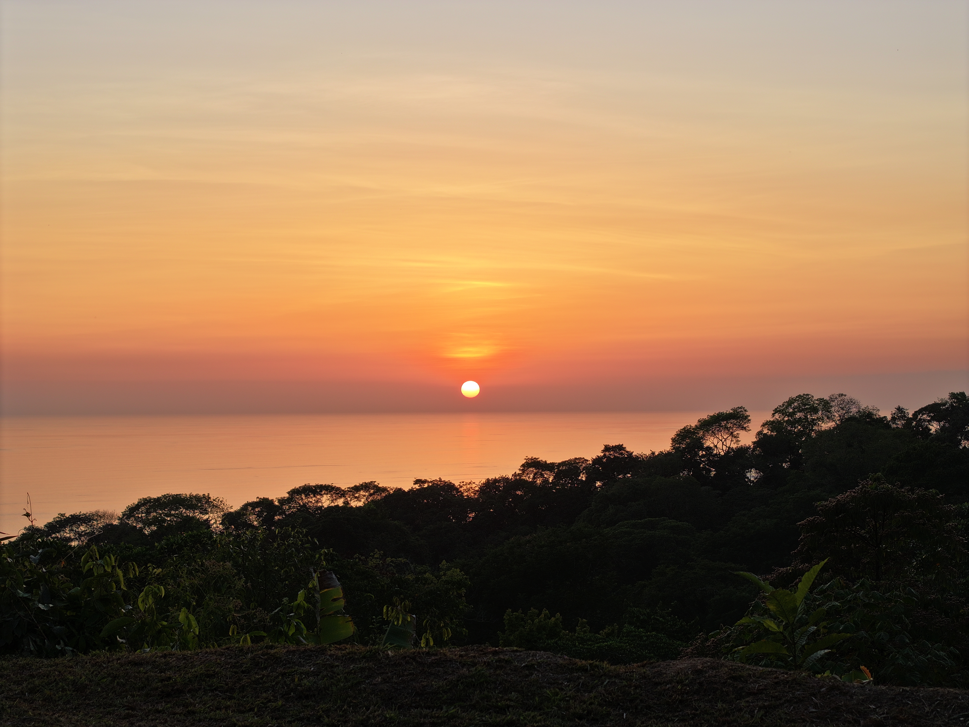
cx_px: 484
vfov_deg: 21.0
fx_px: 1959
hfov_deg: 27.8
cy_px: 364
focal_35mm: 70
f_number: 2.8
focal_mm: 19.35
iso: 180
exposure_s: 1/500
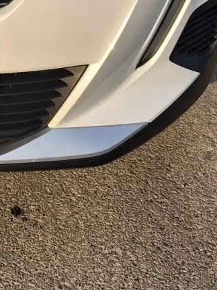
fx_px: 895
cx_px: -117
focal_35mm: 107
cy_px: -169
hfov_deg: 13.0
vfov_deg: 16.4
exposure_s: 1/357
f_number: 1.8
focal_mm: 4
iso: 20
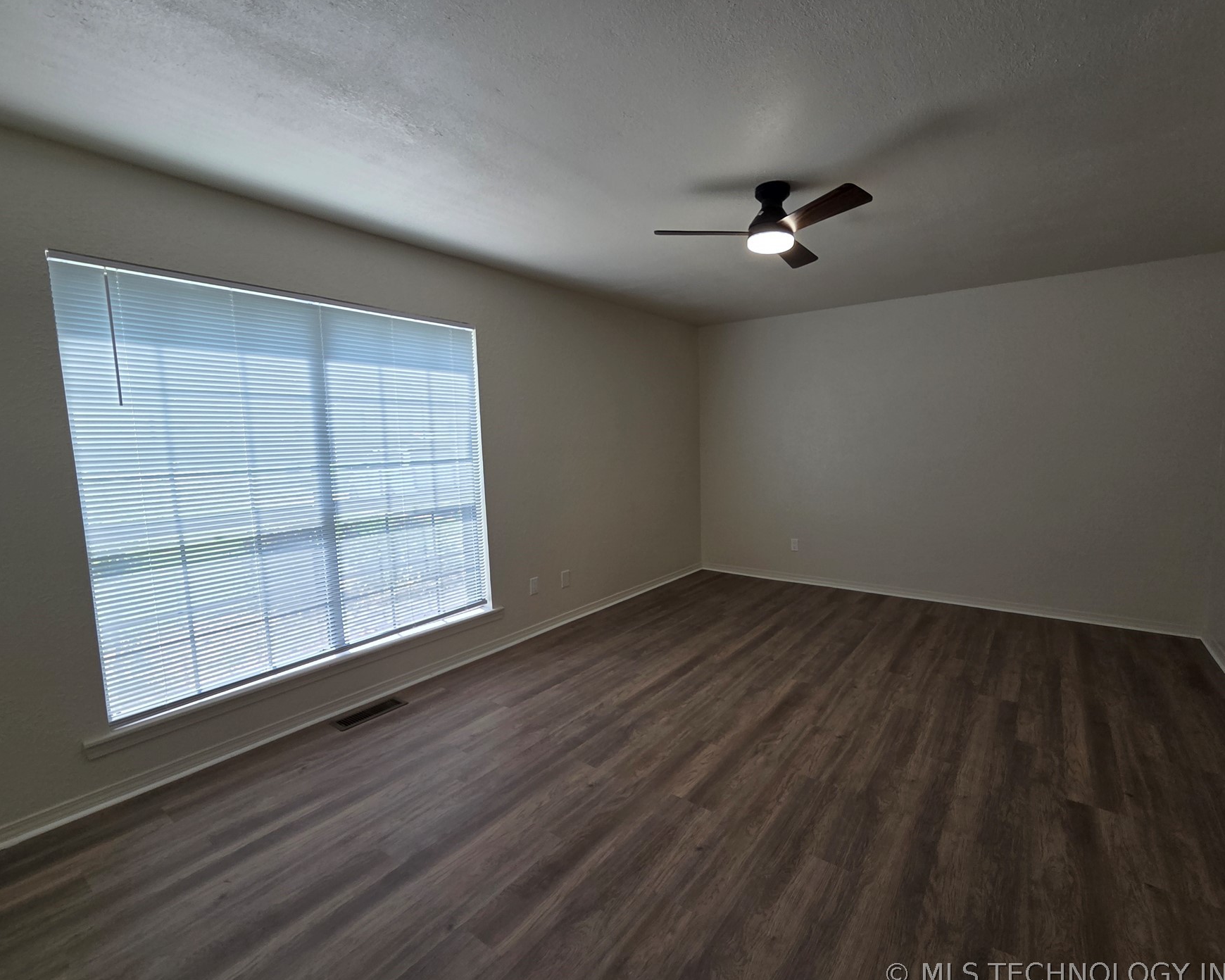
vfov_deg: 88.0
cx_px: 663
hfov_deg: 100.5
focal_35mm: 14
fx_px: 508
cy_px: 491
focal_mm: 2.2
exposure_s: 1/222
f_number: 2.2
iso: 50
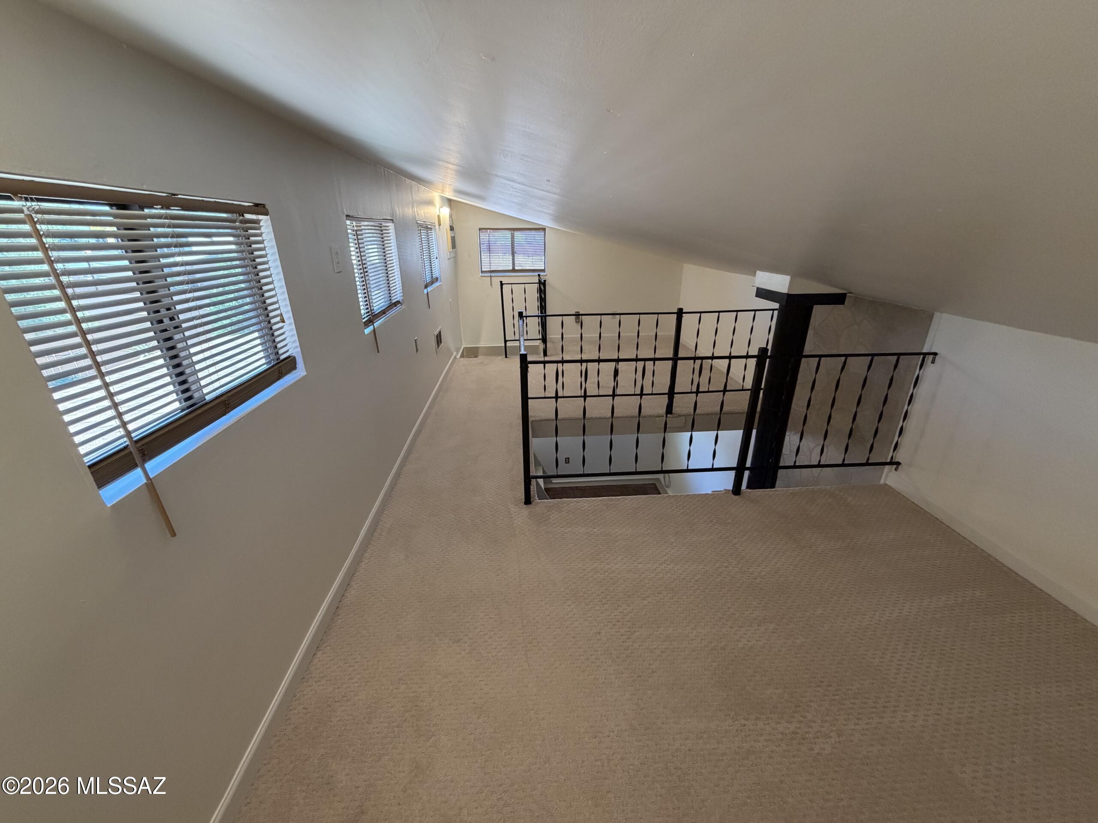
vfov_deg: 85.7
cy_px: 412
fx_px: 444
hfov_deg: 102.1
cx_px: 549
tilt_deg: -22.8
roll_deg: +0.6
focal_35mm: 14
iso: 320
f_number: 2.2
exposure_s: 1/120
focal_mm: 2.22
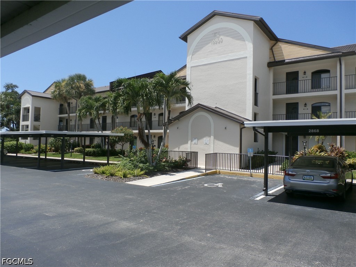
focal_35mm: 25
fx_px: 257
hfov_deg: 69.4
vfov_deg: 54.9
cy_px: 134
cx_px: 178
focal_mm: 4.5
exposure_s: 1/1250
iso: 100
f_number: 3
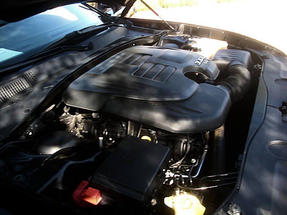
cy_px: 108
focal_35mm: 36
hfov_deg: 51.4
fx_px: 298
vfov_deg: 39.7
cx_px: 144
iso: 50
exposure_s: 1/80
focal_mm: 6.3
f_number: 2.8
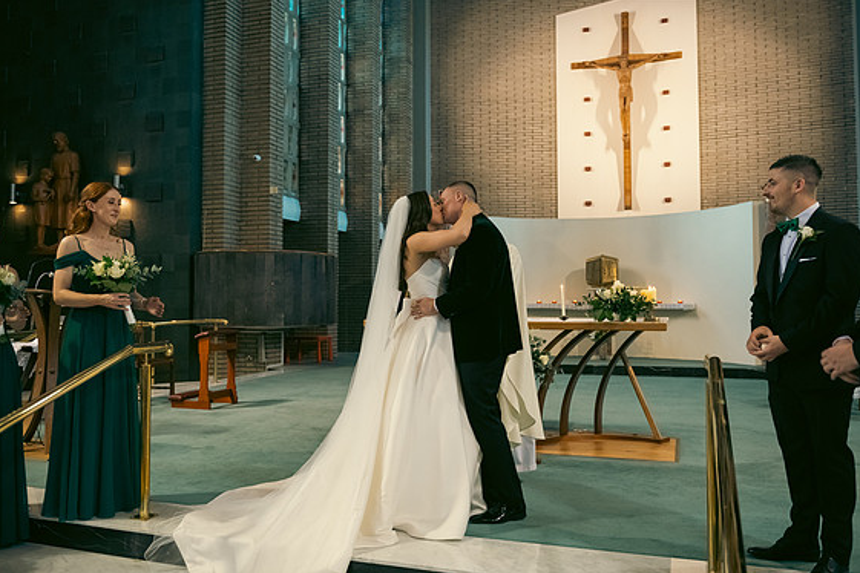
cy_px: 283
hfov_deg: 61.9
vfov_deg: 43.6
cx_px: 440
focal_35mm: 30
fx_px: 717
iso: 1000
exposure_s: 1/160
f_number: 3.5
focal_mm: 29
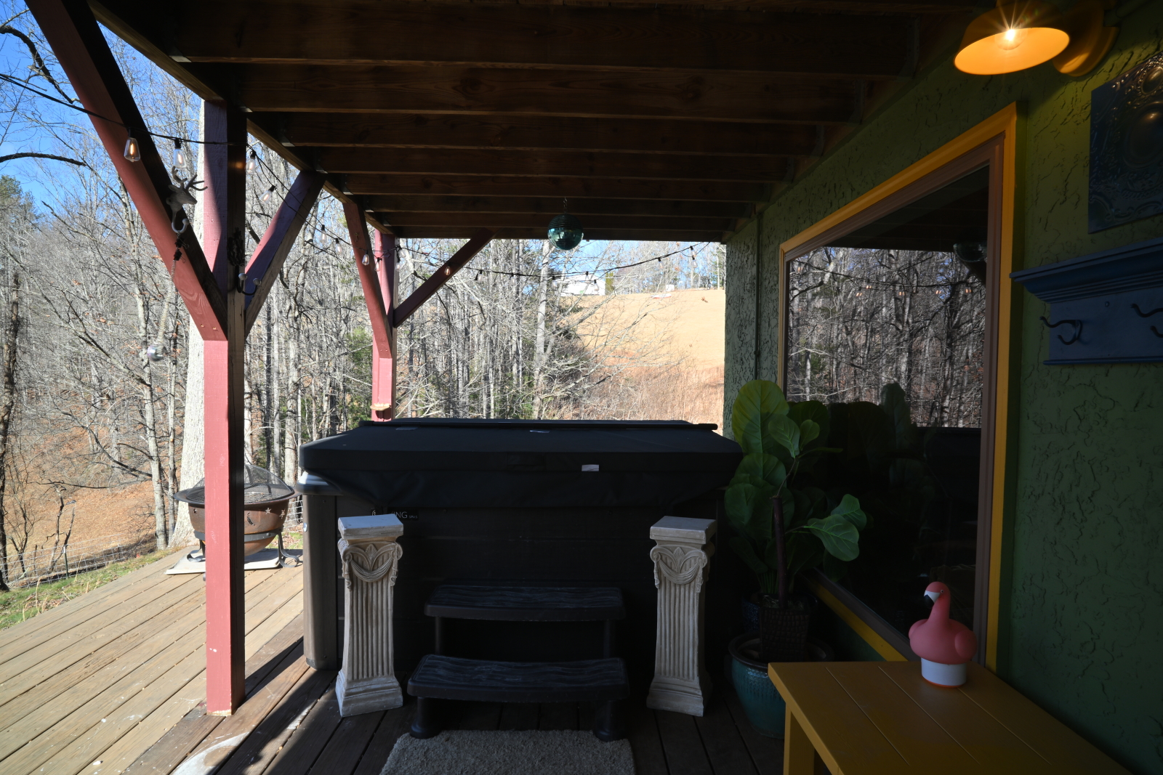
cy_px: 388
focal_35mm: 20
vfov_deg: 61.9
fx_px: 646
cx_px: 582
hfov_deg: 84.0
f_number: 16
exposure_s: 1/15
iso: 100
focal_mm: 20
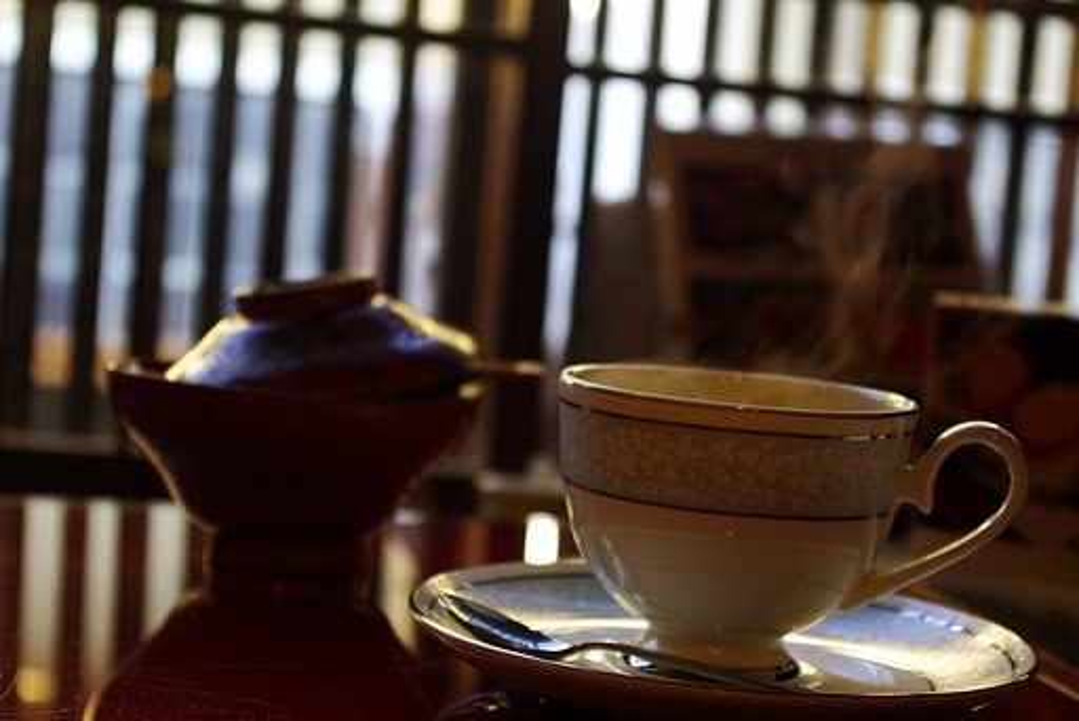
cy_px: 360
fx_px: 1934
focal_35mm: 64
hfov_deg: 31.2
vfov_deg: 21.1
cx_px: 540
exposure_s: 1/25
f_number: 4.5
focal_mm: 43
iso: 200
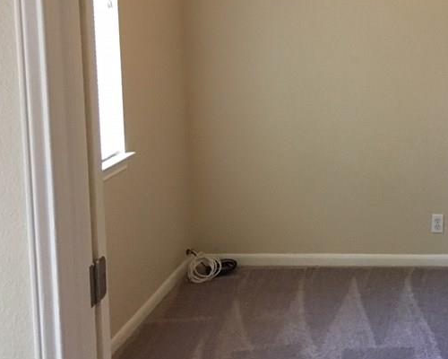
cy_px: 78
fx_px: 769
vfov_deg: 25.8
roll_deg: +0.1
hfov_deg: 30.6
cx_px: 427
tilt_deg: -6.9
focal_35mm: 58
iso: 200
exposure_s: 1/30
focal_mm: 4.15
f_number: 2.2
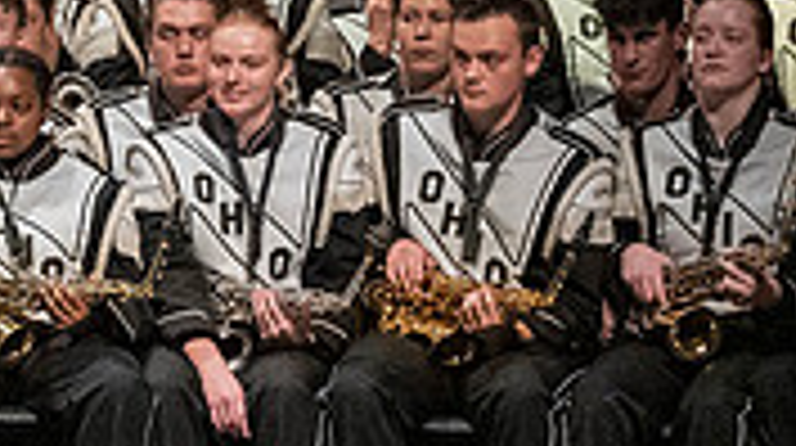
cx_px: -504
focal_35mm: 643
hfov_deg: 3.3
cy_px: 126
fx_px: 13553
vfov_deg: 1.9
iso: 4000
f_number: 4
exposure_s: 1/500
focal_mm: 125
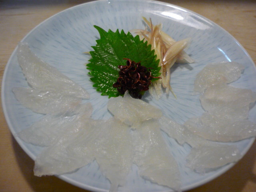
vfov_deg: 42.9
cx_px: 128
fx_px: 244
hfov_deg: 55.4
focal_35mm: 33
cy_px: 96
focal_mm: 5.5
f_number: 2.8
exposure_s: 1/30
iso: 320
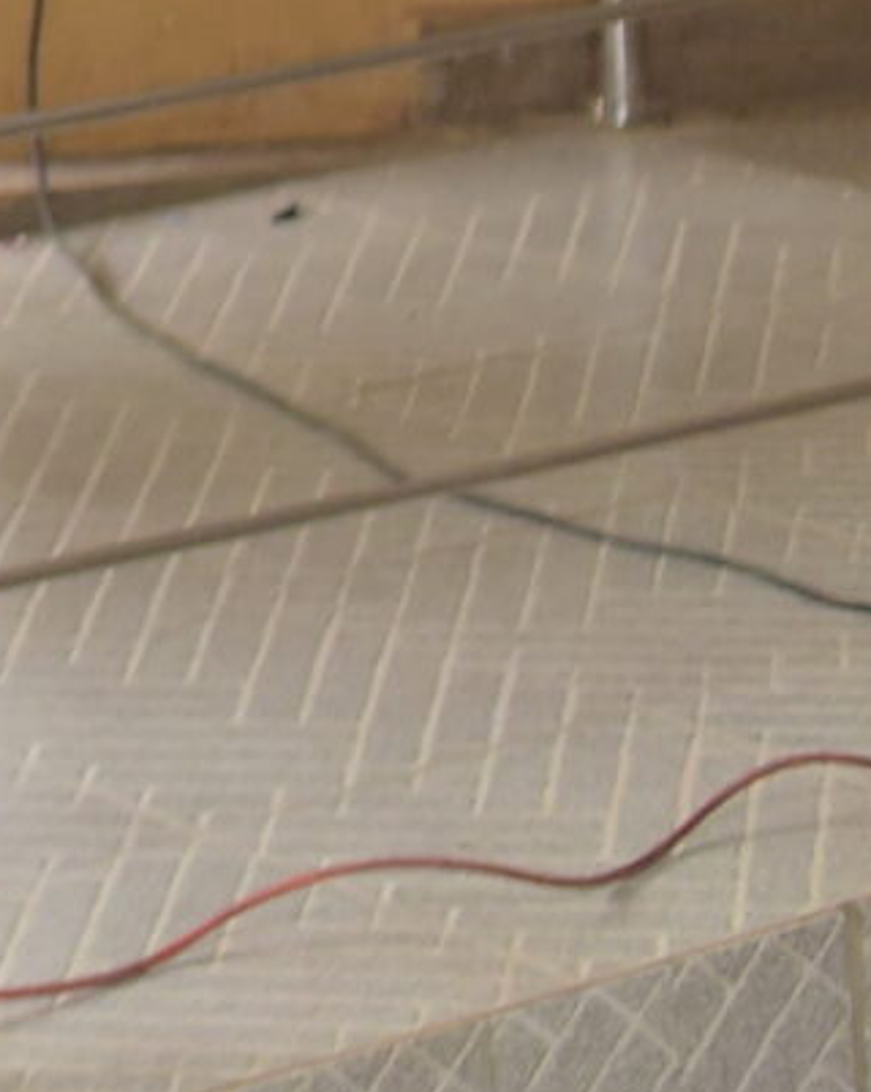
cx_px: -2300
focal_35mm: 210
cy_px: -1074
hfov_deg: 6.3
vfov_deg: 8.7
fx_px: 6777
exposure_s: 1/160
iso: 1600
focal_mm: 35
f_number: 5
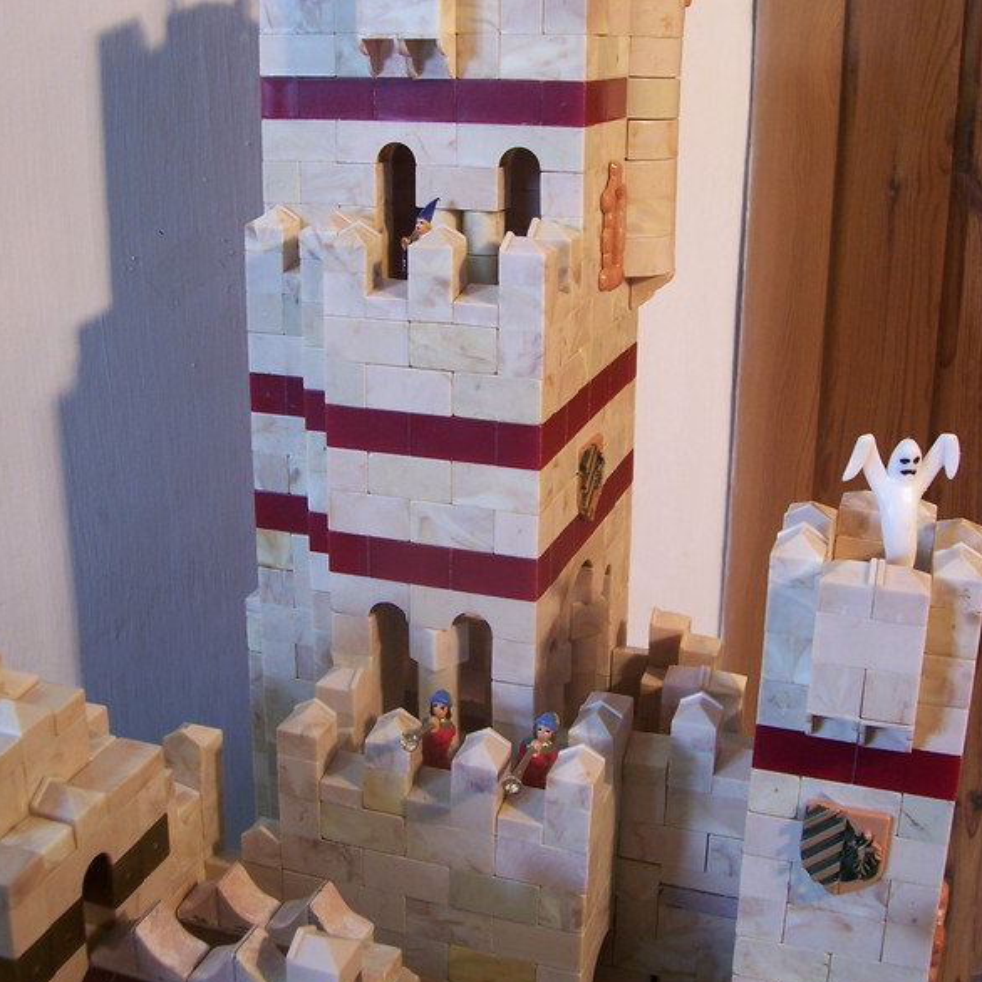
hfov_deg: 40.9
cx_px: 496
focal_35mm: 41
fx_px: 1316
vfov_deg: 40.7
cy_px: 389
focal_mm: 5.6
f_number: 2.7
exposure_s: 1/30
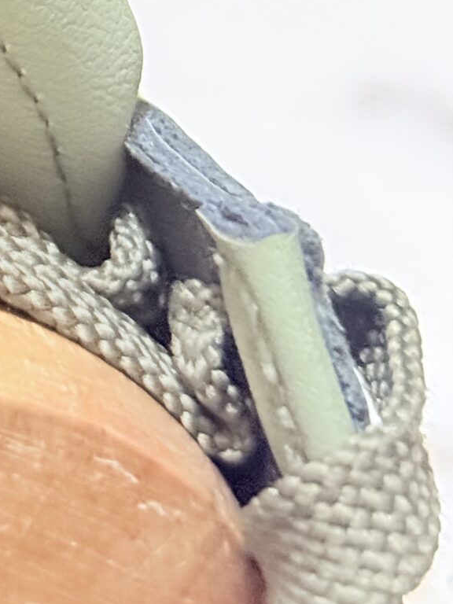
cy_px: -343
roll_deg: +2.8
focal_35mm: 160
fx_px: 2792
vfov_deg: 11.7
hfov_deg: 9.0
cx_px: -296
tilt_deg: -34.0
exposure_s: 1/25
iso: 500
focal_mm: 6.76
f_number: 1.78
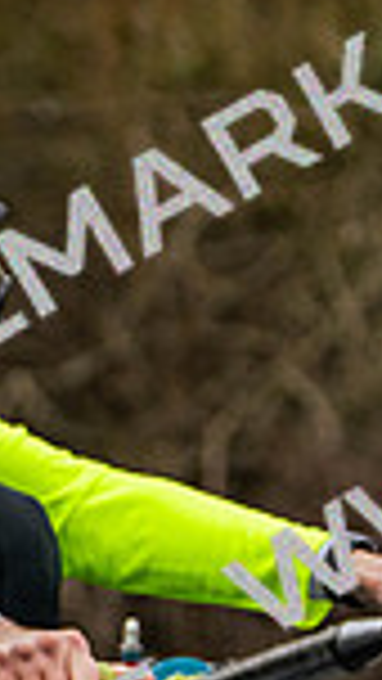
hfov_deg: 1.4
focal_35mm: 852
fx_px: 15334
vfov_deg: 2.5
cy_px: 705
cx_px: -103
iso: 1600
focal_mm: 211
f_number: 6.3
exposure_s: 1/2000
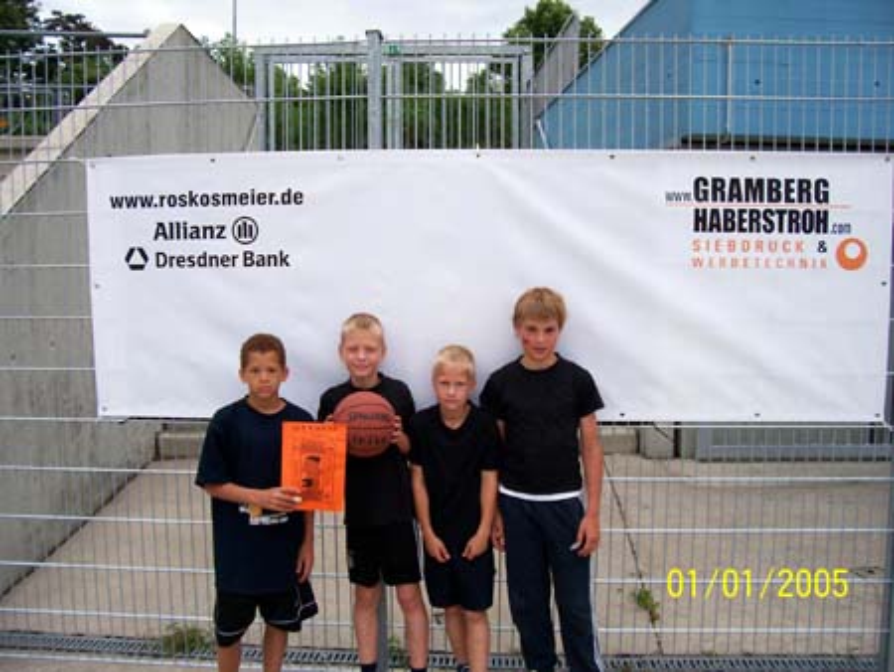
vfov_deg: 41.8
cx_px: 447
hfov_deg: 53.9
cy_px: 336
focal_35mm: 34
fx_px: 879
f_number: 2.7
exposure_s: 1/261
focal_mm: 5.6
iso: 80
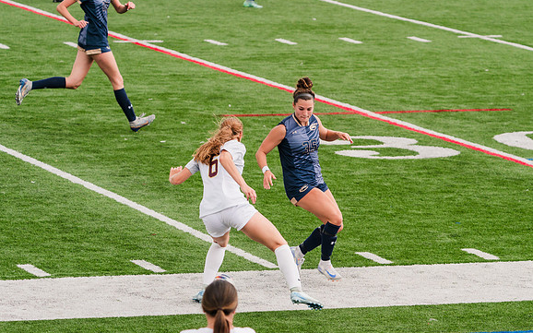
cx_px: 331
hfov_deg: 8.3
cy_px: 172
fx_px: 3689
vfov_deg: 5.2
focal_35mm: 254
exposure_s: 1/1600
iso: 640
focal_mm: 200
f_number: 5.6
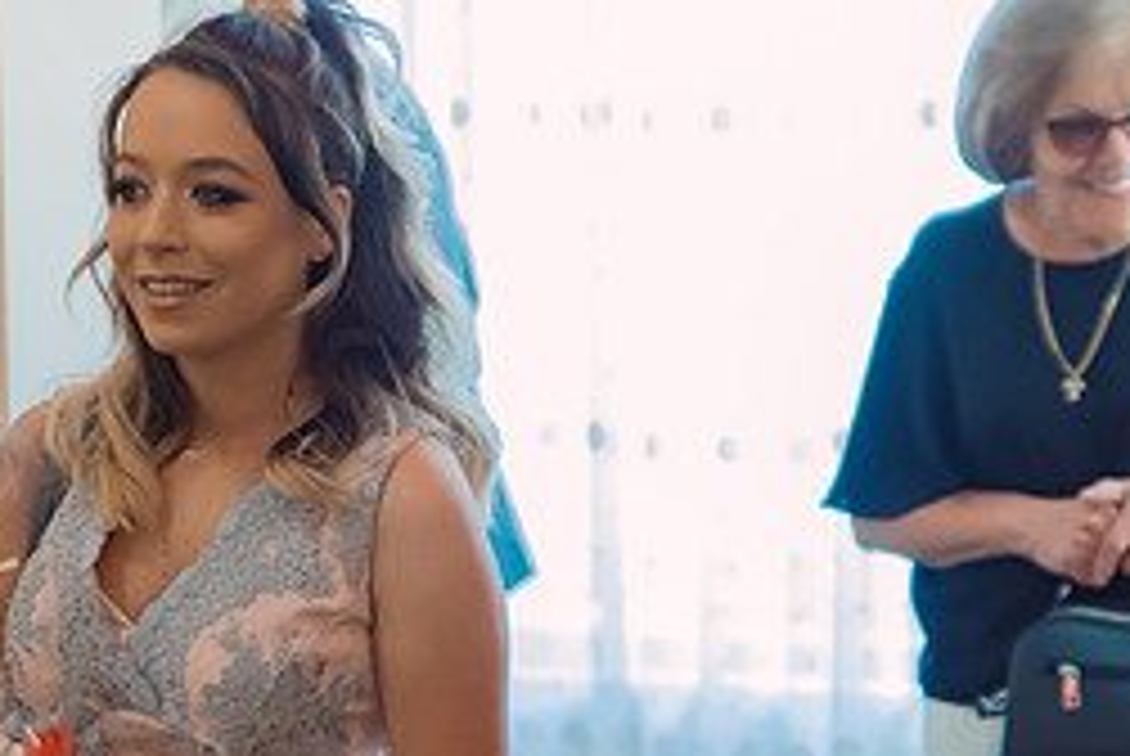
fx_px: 6348
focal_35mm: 202
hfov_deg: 10.1
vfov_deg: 6.8
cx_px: 223
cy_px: 422
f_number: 2.8
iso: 1250
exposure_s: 1/200
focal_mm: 65
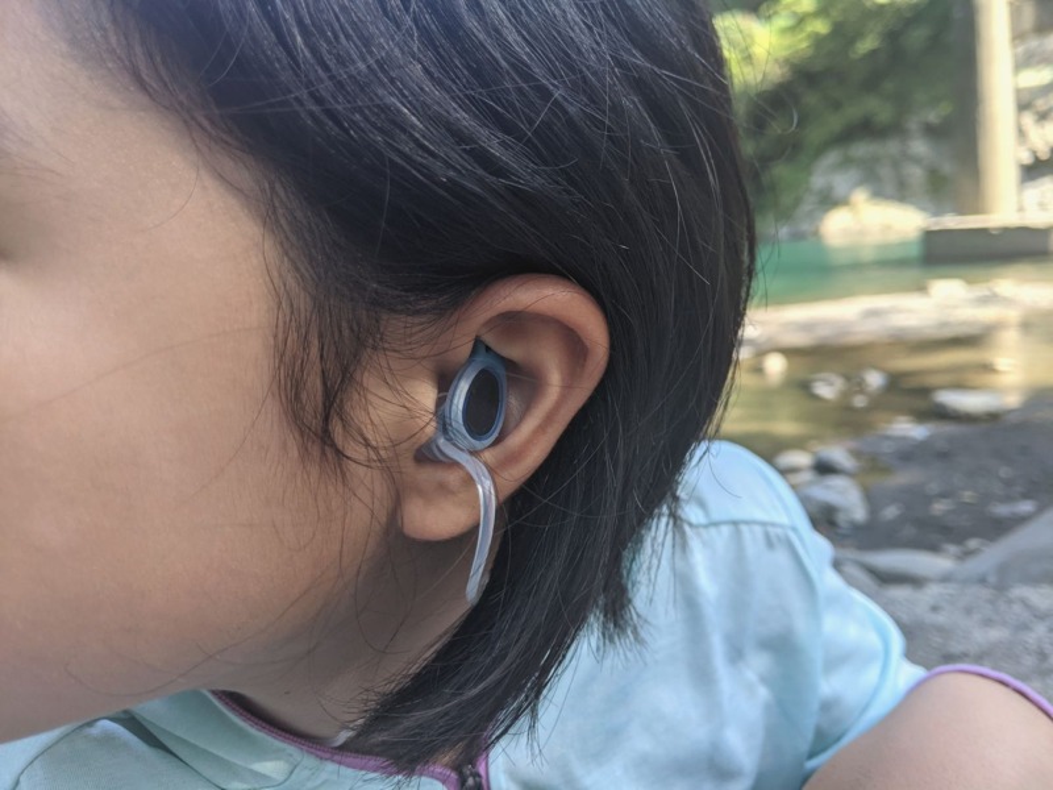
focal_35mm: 27
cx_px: 526
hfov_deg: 65.3
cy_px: 395
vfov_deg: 51.4
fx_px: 821
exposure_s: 1/460
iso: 55
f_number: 1.8
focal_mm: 4.44
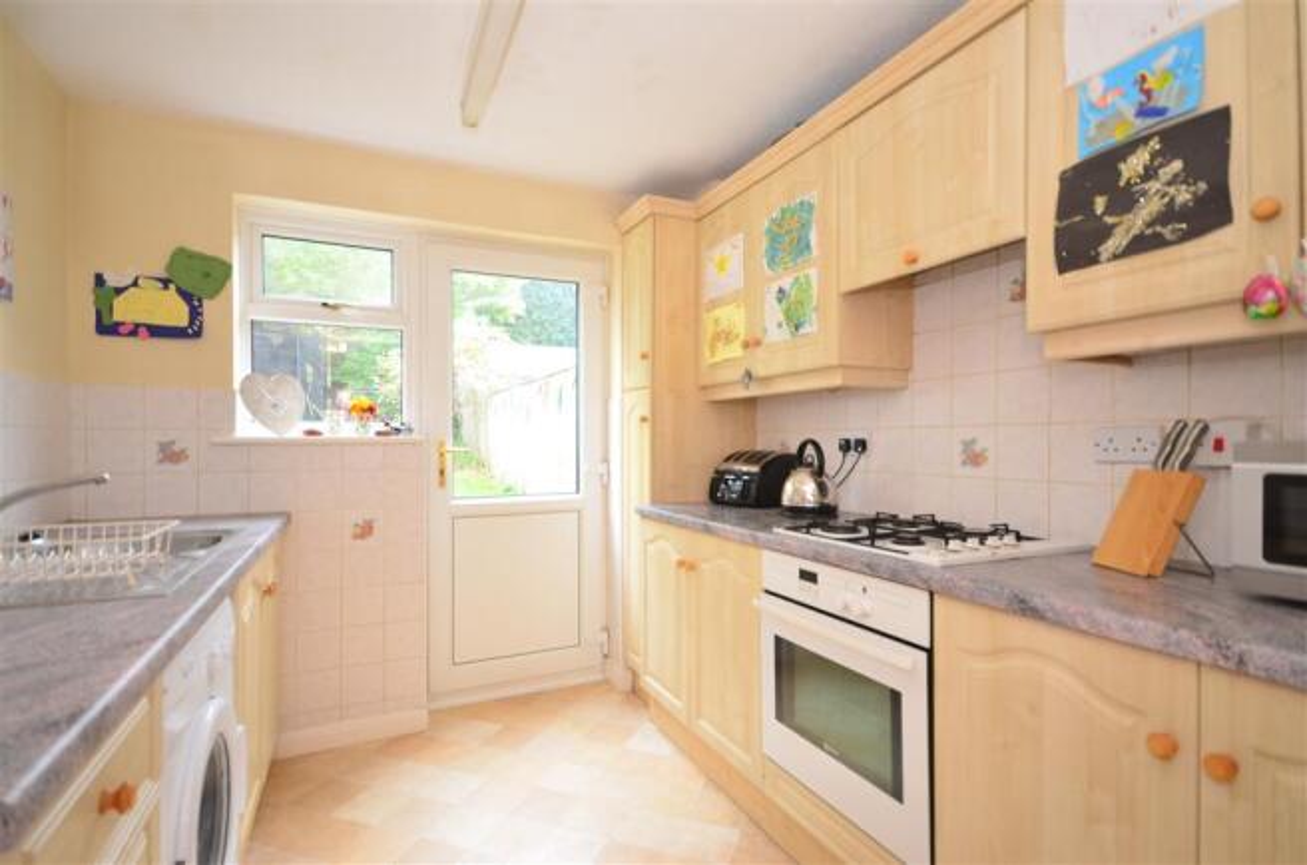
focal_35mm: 18
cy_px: 432
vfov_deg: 67.1
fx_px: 652
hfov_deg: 90.1
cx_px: 654
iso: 200
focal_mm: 12
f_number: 5
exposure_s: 1/8
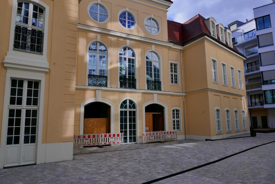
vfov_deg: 51.3
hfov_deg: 71.5
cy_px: 92
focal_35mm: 25
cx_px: 138
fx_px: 191
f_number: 6.3
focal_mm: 9.1
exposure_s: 1/800
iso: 500
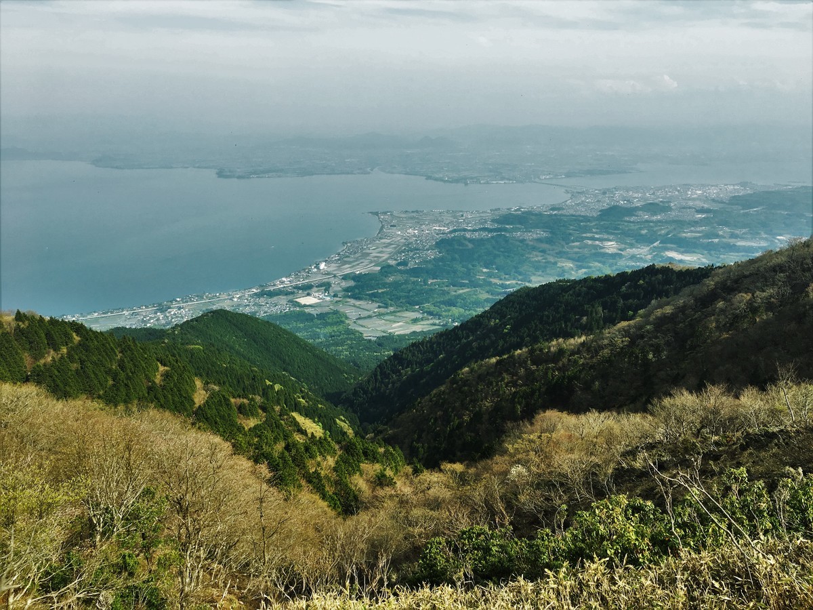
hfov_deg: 61.7
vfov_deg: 48.2
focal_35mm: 29
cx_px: 406
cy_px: 305
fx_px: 681
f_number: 2.2
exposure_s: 1/1099
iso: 25
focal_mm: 4.15
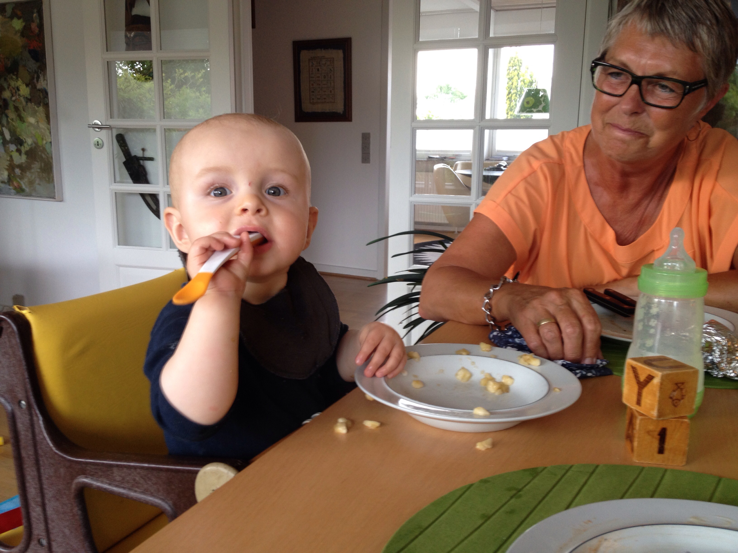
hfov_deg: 52.6
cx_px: 369
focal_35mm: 35
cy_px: 276
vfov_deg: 40.7
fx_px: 746
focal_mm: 4.28
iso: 64
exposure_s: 1/20
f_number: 2.4
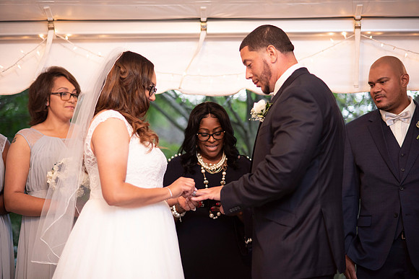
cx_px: 210
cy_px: 140
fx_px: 989
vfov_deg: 16.1
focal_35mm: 85
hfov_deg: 23.9
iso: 500
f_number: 2
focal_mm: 85
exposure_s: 1/160
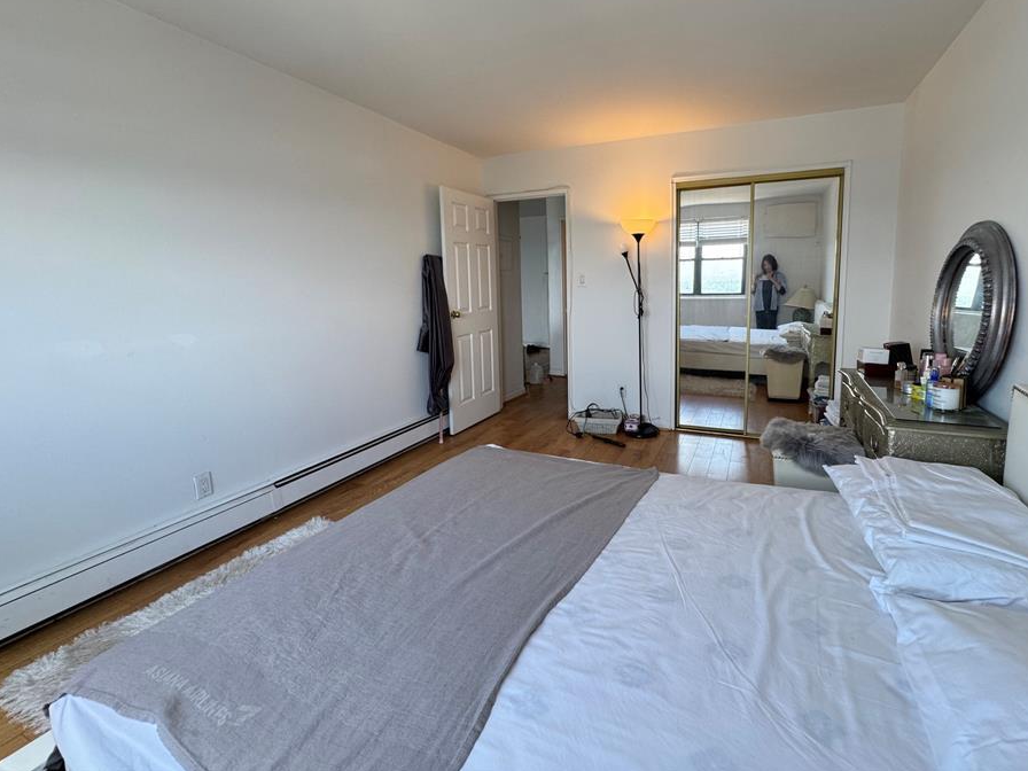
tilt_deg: -7.0
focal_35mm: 16
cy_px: 334
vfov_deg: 77.7
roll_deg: +0.9
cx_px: 567
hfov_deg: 94.2
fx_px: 475
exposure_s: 1/120
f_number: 2.2
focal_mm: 2.22
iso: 160
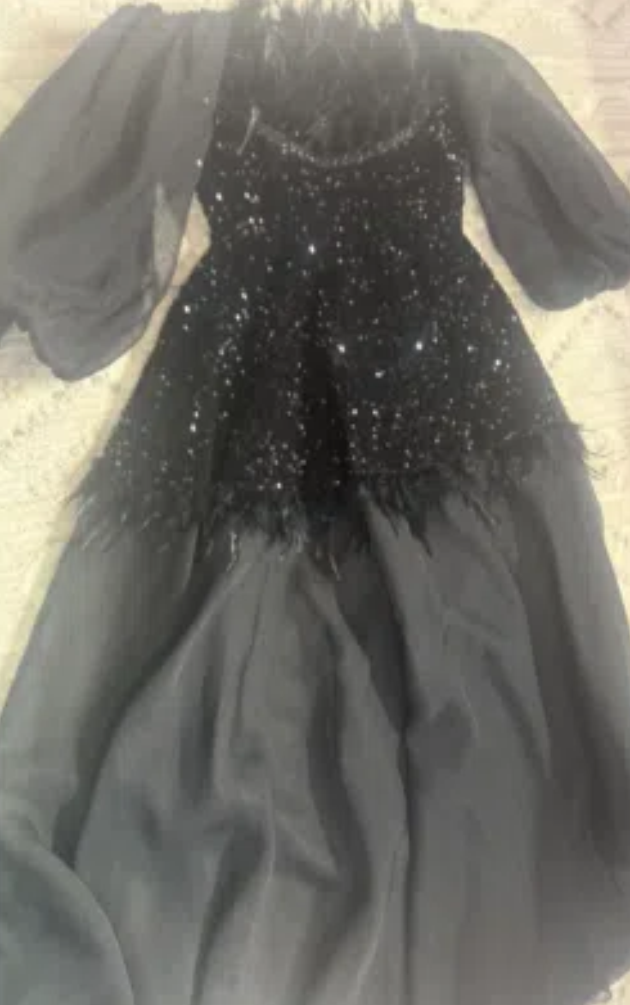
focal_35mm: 26
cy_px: 501
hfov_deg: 47.6
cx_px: 352
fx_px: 713
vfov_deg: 70.4
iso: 640
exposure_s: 1/33
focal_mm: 6.76
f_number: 1.78
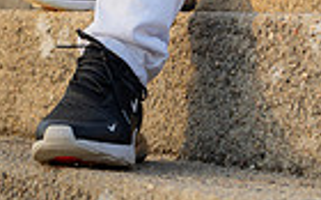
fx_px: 1432
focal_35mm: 164
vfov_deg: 7.5
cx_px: 284
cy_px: -267
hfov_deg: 12.7
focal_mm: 50
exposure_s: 1/125
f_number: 3.2
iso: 31
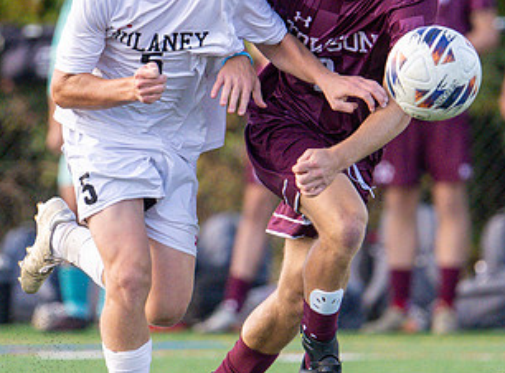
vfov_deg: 1.2
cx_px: 239
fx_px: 17614
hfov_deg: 1.6
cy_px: 116
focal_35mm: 1214
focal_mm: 400
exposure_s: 1/2500
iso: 2500
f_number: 4.5
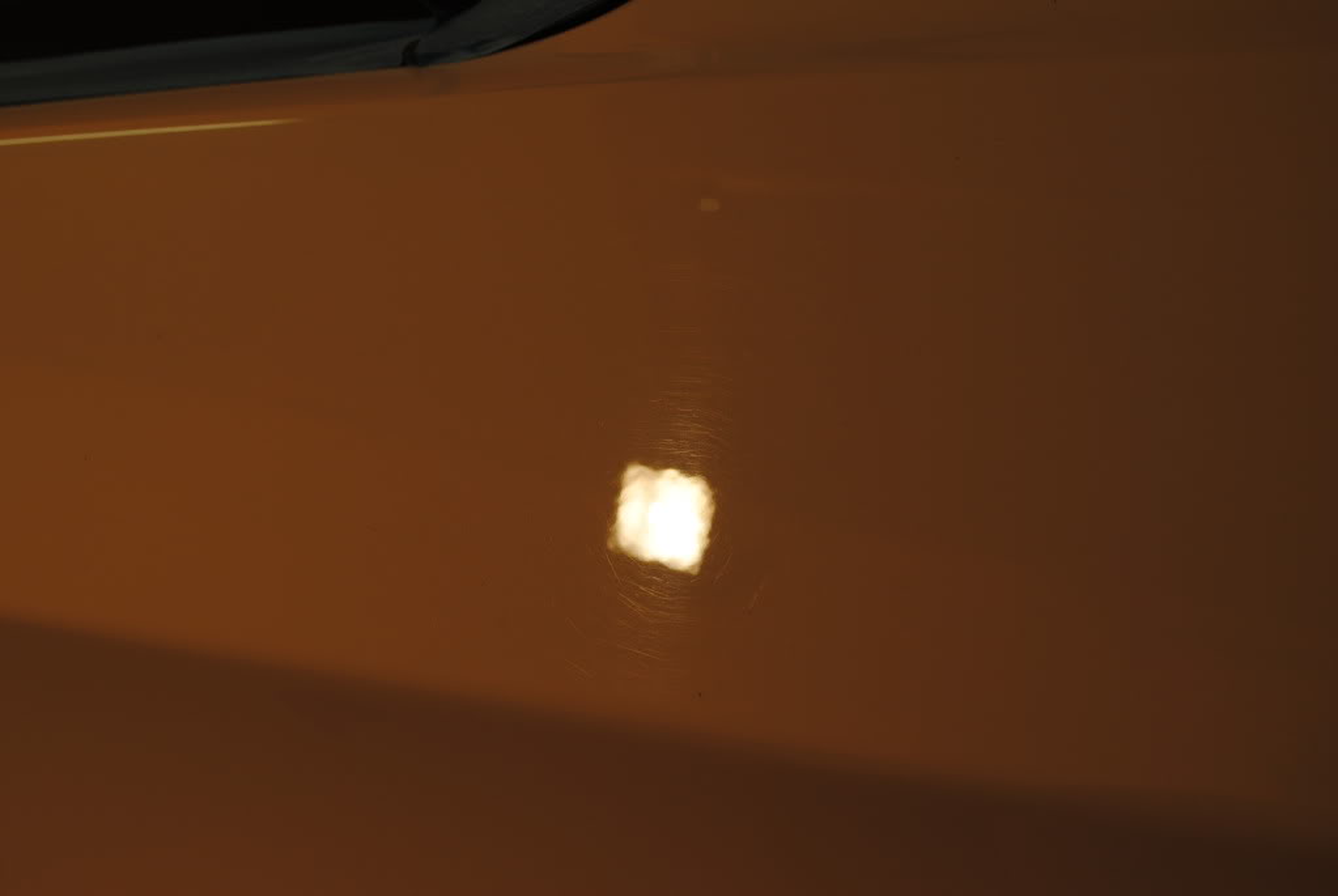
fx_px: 1451
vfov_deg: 34.3
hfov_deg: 49.5
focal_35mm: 39
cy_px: 448
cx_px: 669
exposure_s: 1/125
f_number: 5.6
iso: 125
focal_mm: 26
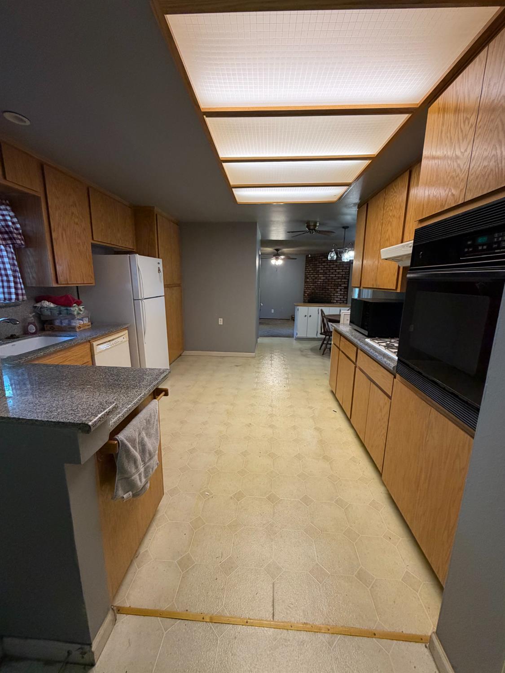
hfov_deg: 85.7
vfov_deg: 102.0
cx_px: 252
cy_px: 336
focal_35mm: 14
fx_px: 272
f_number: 2.2
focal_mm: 2.22
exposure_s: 1/60
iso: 250
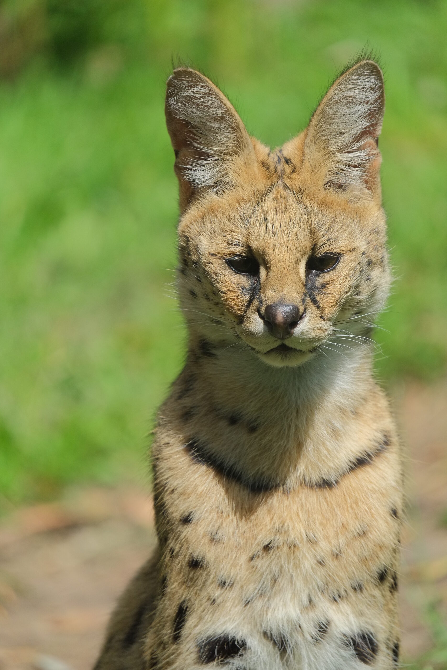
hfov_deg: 4.6
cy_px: 335
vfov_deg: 6.9
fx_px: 5586
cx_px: 224
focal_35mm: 300
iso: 800
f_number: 4.8
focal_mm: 200
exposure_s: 1/1800
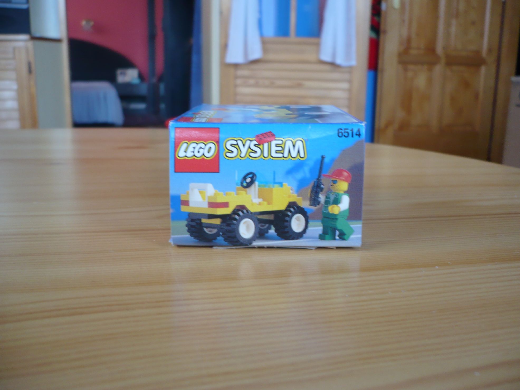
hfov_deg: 52.6
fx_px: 526
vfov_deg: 40.7
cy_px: 195
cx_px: 260
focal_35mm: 35
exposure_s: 1/20
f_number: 2.8
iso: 100
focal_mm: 5.8
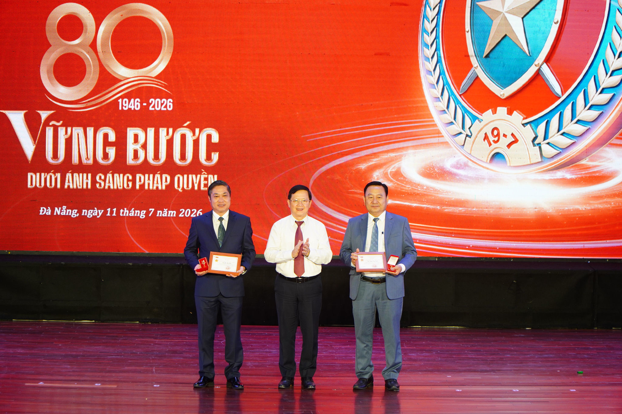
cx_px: 311
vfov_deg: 8.7
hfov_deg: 13.1
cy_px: 207
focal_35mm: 158
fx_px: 2719
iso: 400
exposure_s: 1/100
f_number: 4
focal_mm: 105
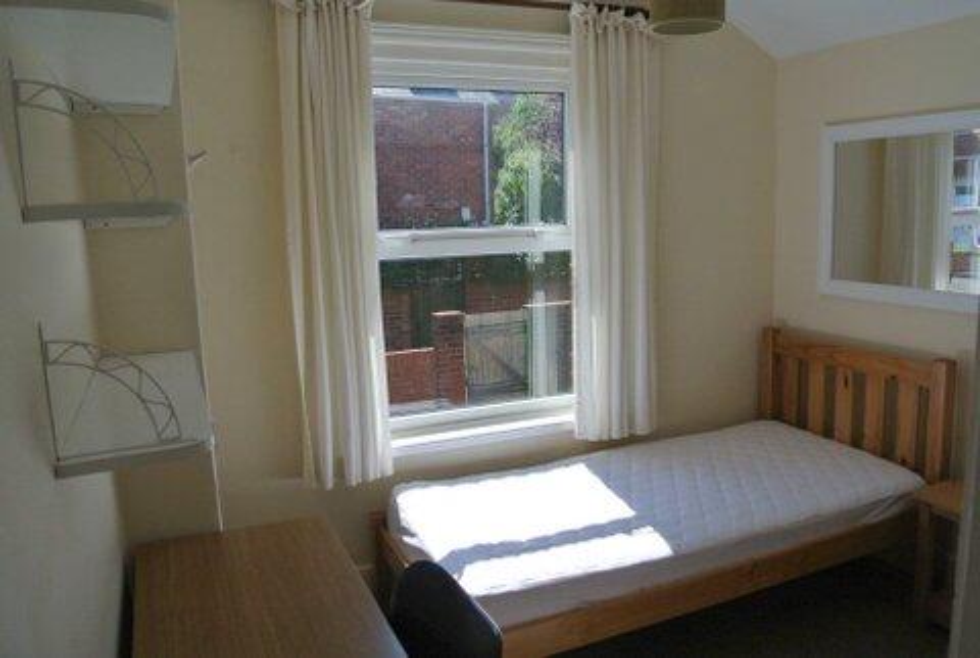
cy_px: 329
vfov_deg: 48.1
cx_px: 490
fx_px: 736
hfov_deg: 67.3
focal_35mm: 27
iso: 400
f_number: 7.1
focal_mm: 10
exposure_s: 1/800
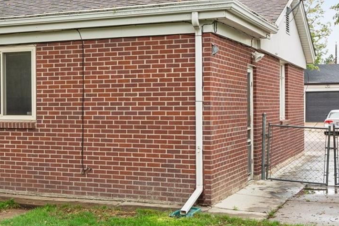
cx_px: -32
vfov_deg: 18.9
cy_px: 106
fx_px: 678
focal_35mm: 72
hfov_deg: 26.0
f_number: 9
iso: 400
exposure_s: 1/125
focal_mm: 32
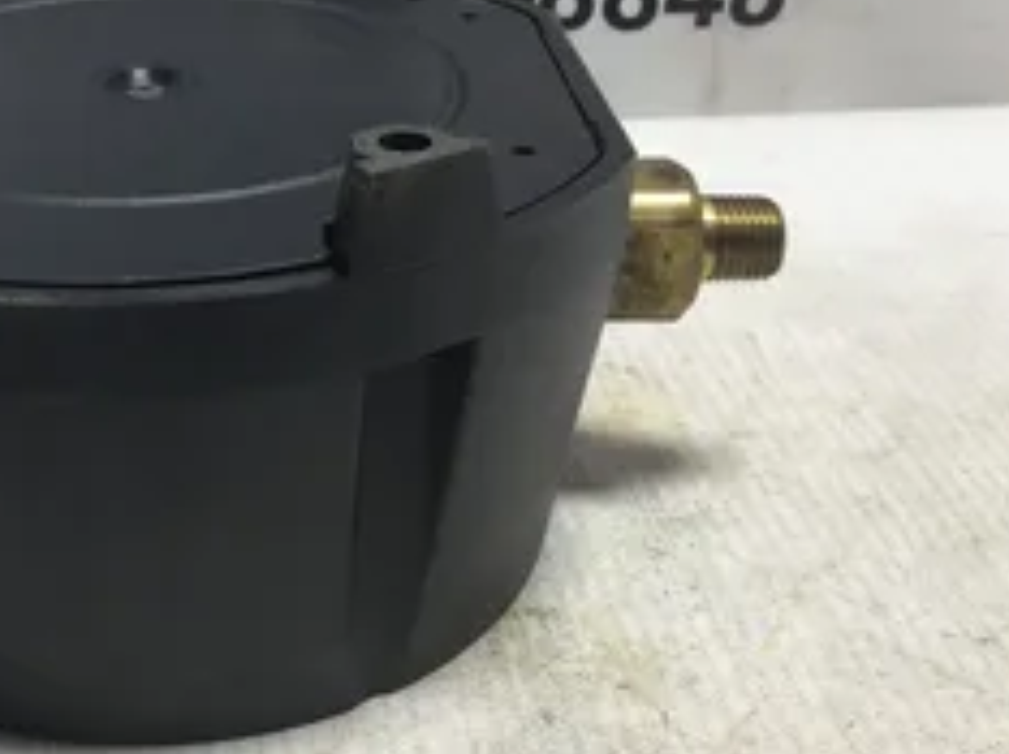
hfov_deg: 35.2
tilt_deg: -25.1
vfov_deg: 27.3
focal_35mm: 53
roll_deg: +0.1
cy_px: 233
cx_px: 229
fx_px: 1543
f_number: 2.4
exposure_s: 1/120
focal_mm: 3.3
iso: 32
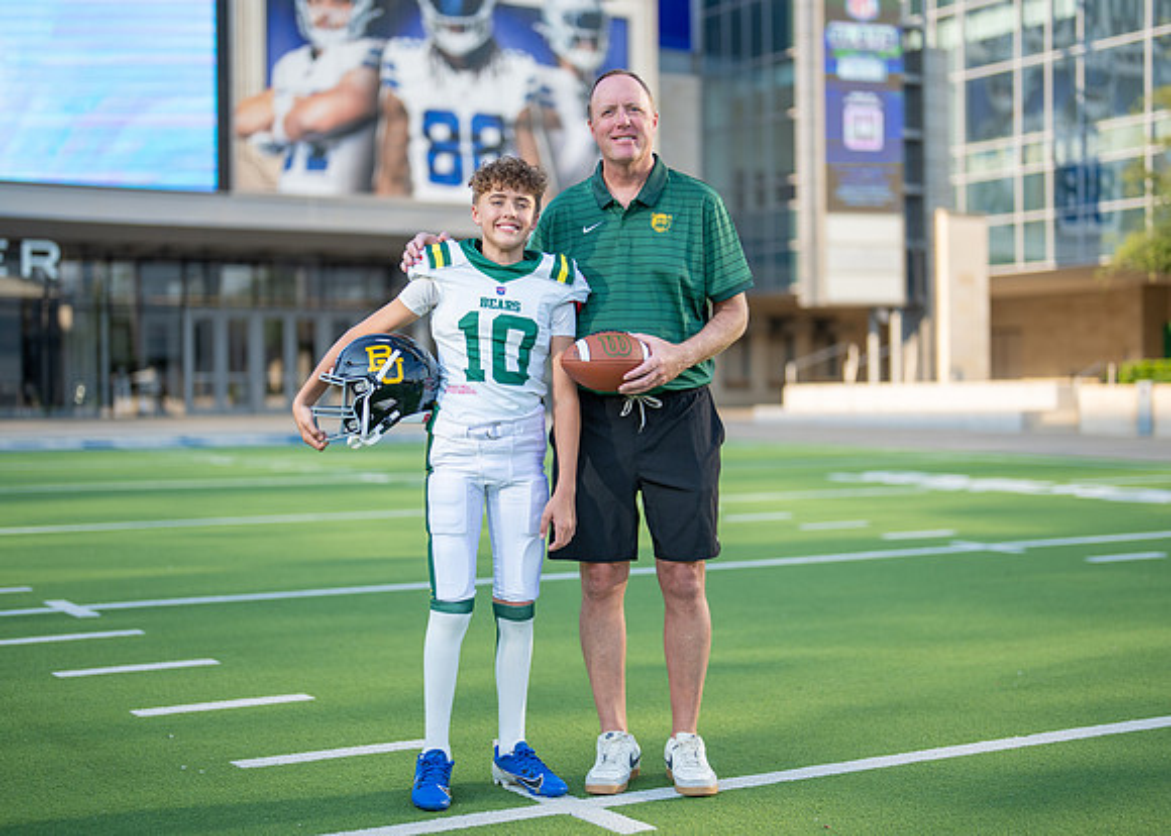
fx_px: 1900
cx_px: 607
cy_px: 414
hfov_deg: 34.2
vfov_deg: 24.8
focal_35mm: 57
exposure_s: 1/3200
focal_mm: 50
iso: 100
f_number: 1.2
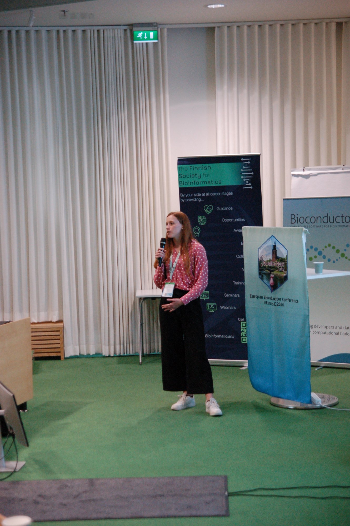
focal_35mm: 75
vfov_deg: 27.0
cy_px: 263
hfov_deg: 18.2
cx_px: 175
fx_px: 1096
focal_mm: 50
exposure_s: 1/125
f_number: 2.8
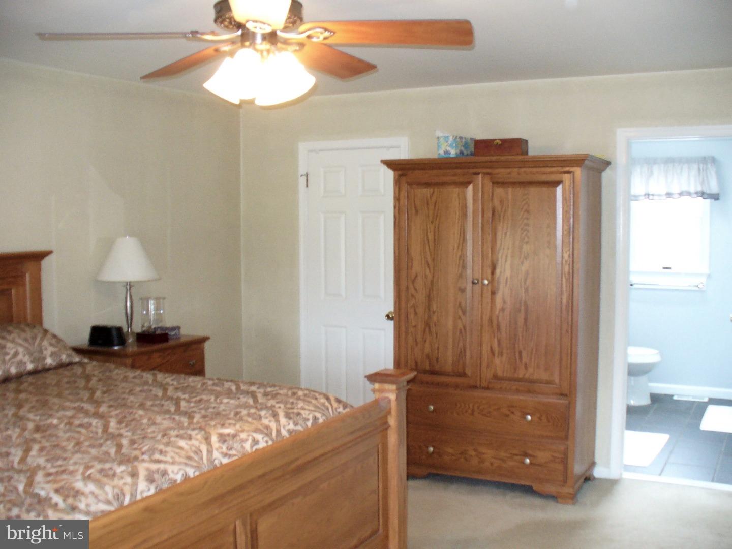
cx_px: 366
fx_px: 782
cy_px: 274
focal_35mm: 37
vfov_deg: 38.7
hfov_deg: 50.1
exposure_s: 1/30
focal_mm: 6.1
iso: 200
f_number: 2.8
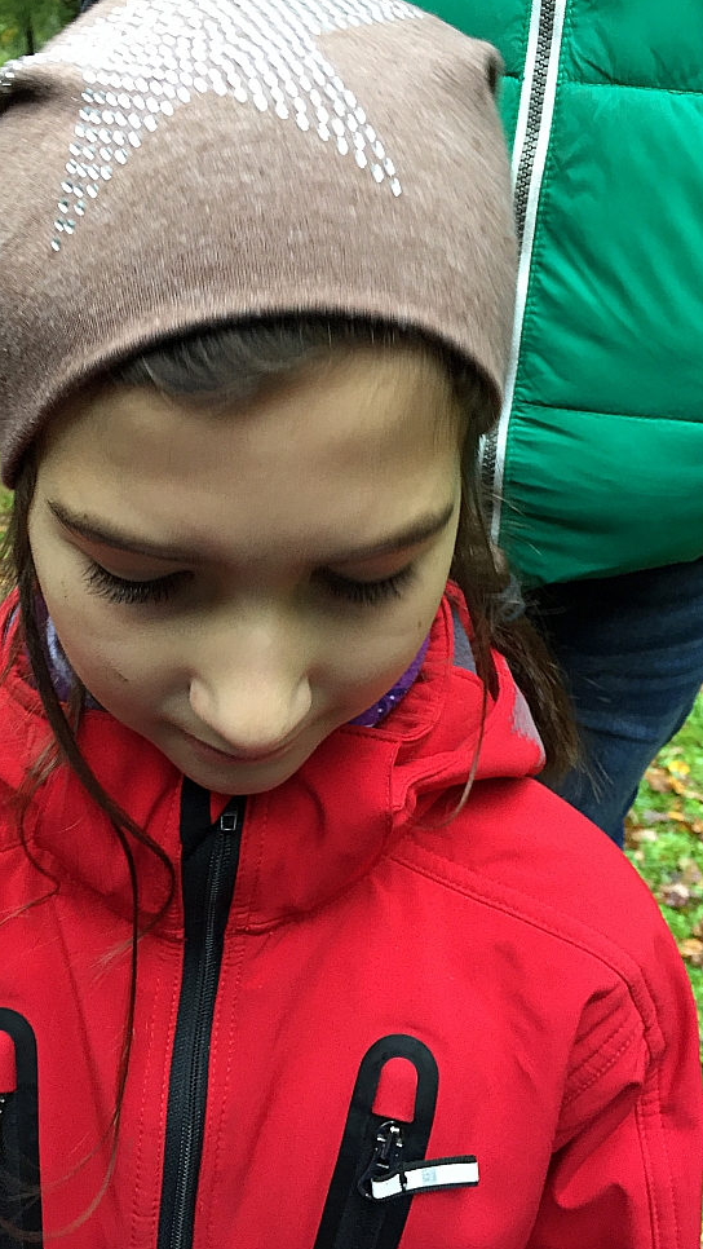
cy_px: 619
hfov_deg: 36.6
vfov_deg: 61.0
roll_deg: +0.7
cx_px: 277
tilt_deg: -25.8
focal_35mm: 32
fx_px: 1060
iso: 125
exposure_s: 1/33
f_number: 2.2
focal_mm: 4.15
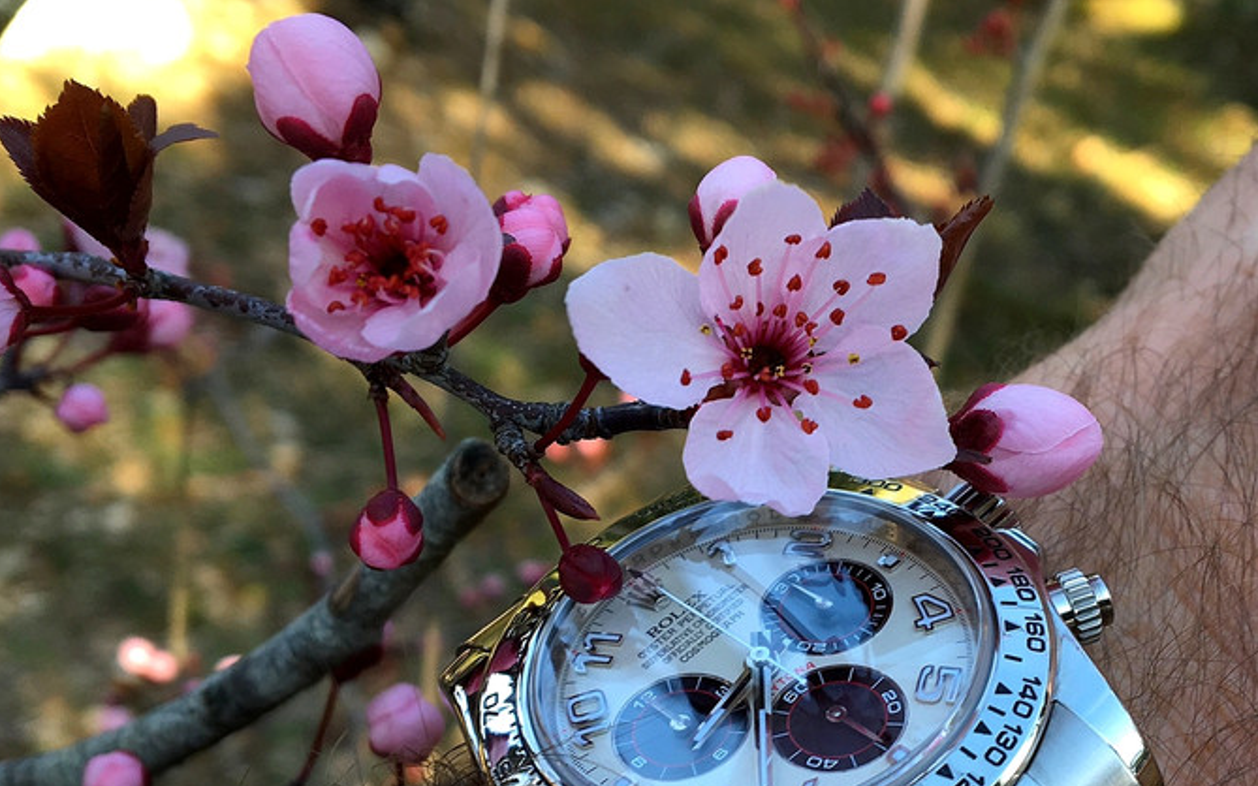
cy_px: 662
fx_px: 1680
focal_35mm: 49
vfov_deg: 25.7
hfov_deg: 40.5
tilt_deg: -28.7
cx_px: 847
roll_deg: -4.2
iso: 25
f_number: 2.2
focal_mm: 4.15
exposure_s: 1/102
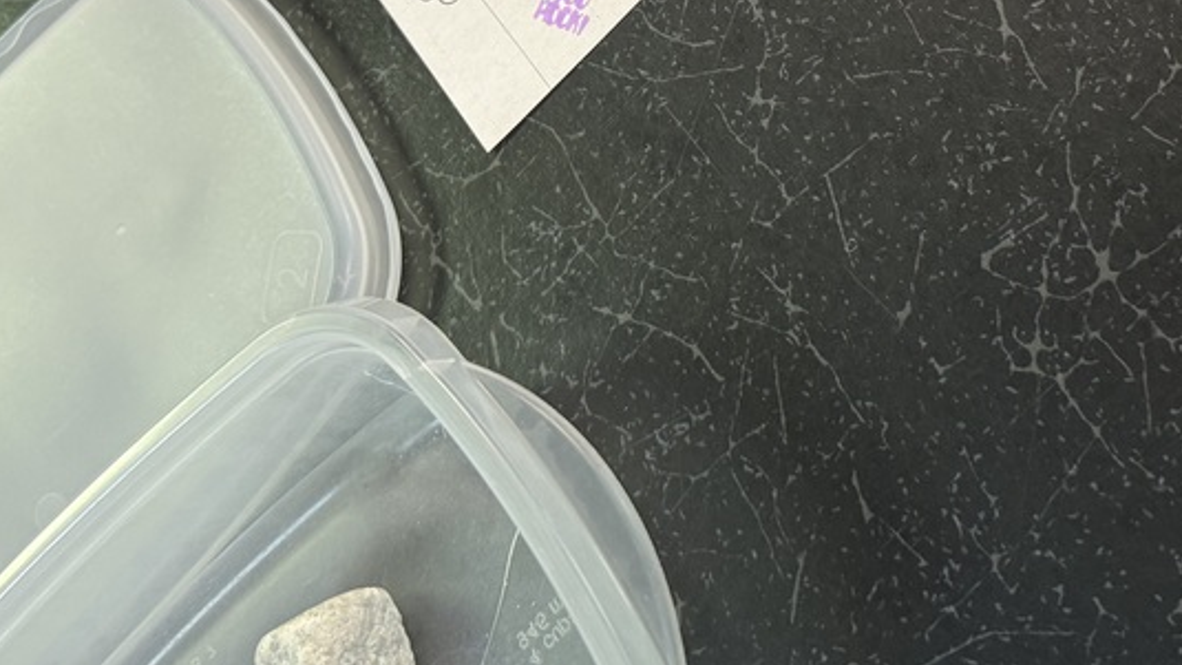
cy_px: -113
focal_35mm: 50
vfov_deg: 22.3
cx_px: 738
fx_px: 1567
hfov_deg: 41.0
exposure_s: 1/60
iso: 160
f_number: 1.78
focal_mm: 6.76
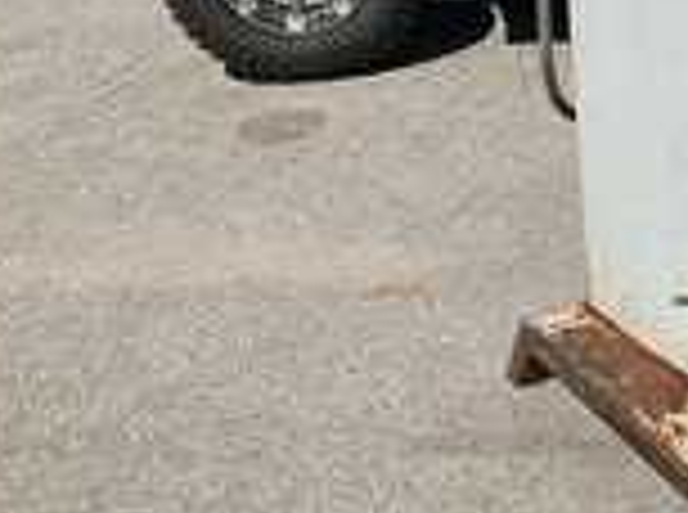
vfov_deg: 19.1
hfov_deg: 23.4
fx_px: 1507
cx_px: 836
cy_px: 112
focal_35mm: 76
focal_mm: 3
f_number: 1.8
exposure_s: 1/2801
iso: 25
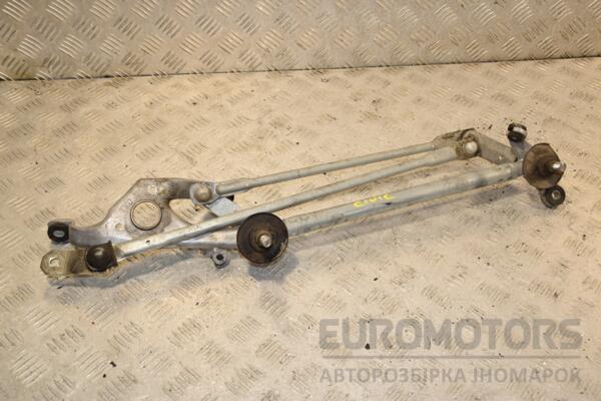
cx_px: 300
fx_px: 651
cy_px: 200
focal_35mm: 39
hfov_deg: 49.6
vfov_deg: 34.2
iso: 800
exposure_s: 1/200
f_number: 9
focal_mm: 26
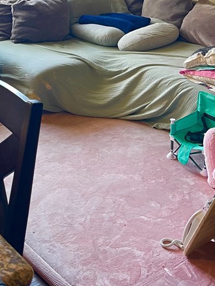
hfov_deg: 26.1
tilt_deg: -10.1
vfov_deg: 31.8
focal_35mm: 56
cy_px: 1
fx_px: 464
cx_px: 120
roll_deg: -0.7
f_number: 1.6
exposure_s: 1/60
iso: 100
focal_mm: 5.1
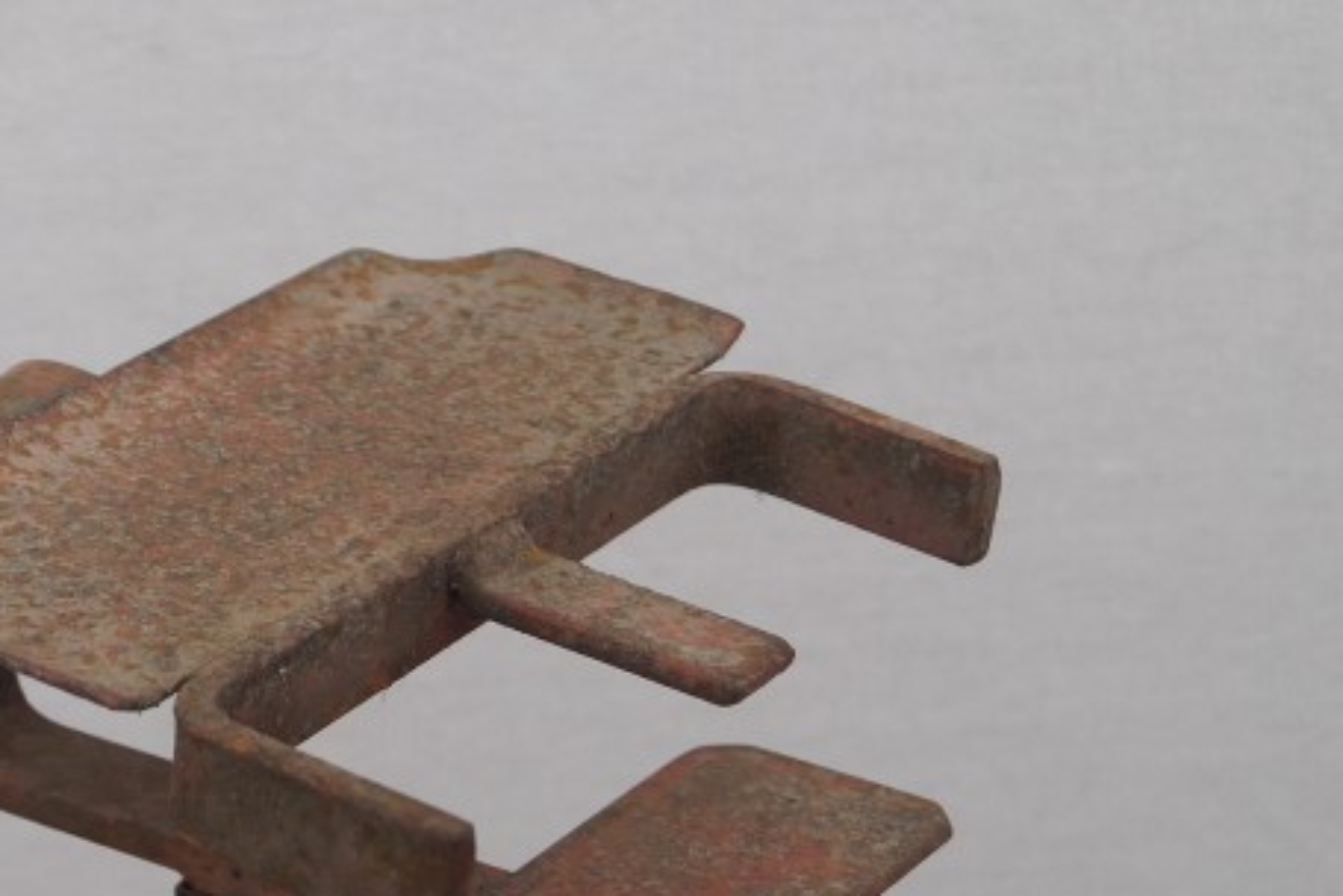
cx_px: 212
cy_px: 631
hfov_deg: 19.0
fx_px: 3954
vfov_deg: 12.9
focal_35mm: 106
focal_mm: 28
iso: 200
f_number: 4.5
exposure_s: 1/160
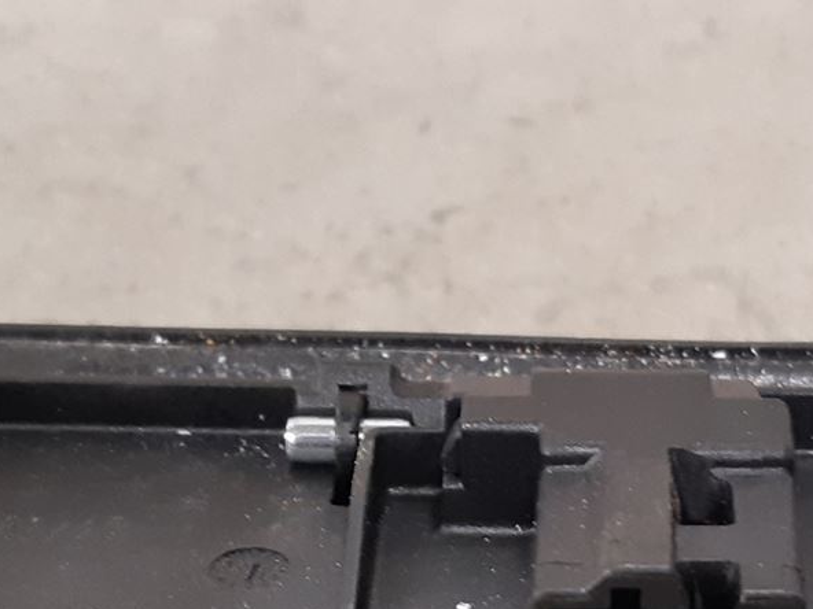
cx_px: 541
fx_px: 2114
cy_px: 669
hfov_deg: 21.7
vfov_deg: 16.0
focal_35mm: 90
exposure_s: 1/33
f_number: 1.7
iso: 250
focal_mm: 3.93
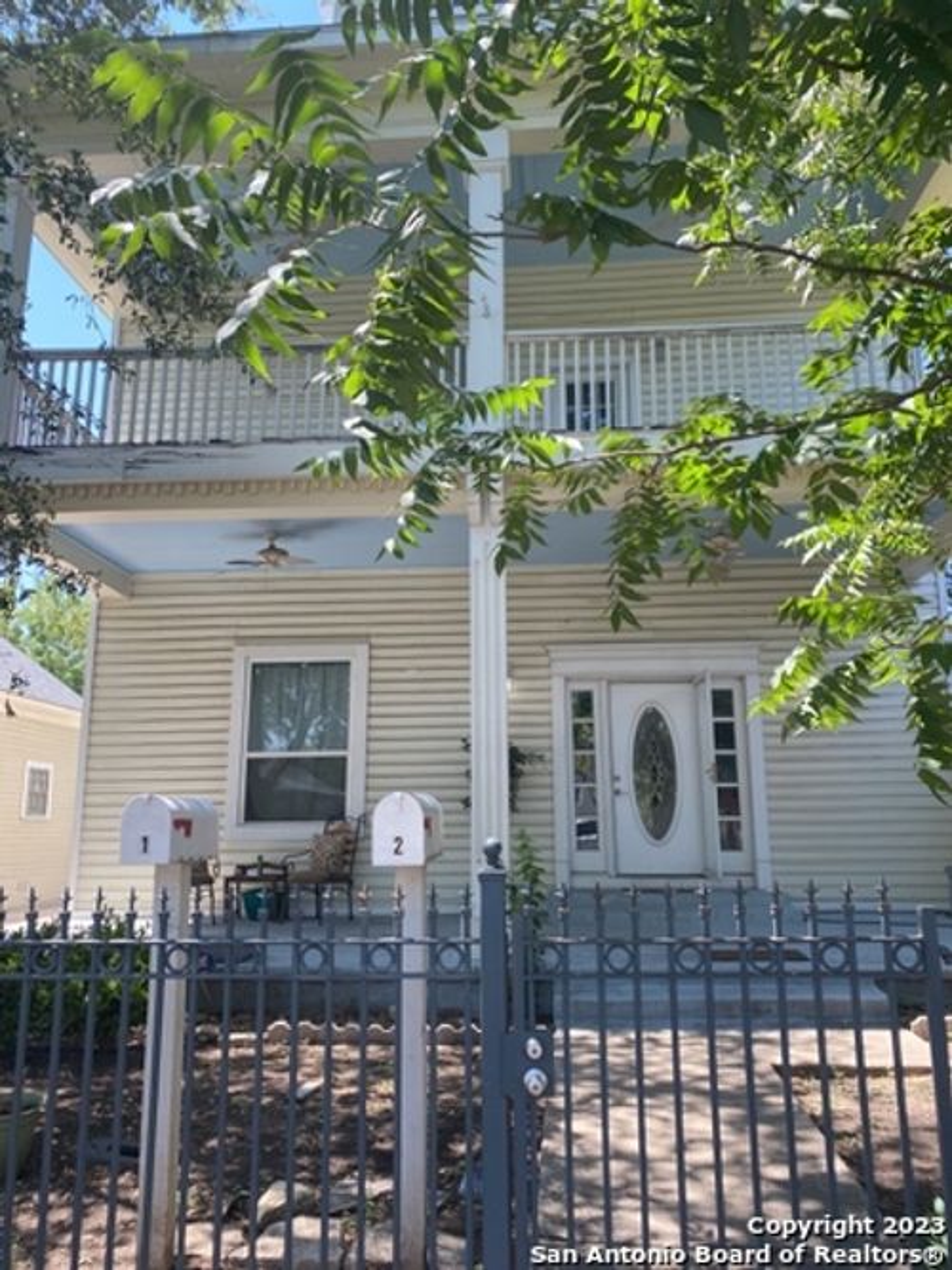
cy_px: 635
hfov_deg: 53.0
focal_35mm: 26
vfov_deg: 67.3
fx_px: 954
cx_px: 476
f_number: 1.8
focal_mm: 4.25
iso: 32
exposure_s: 1/382
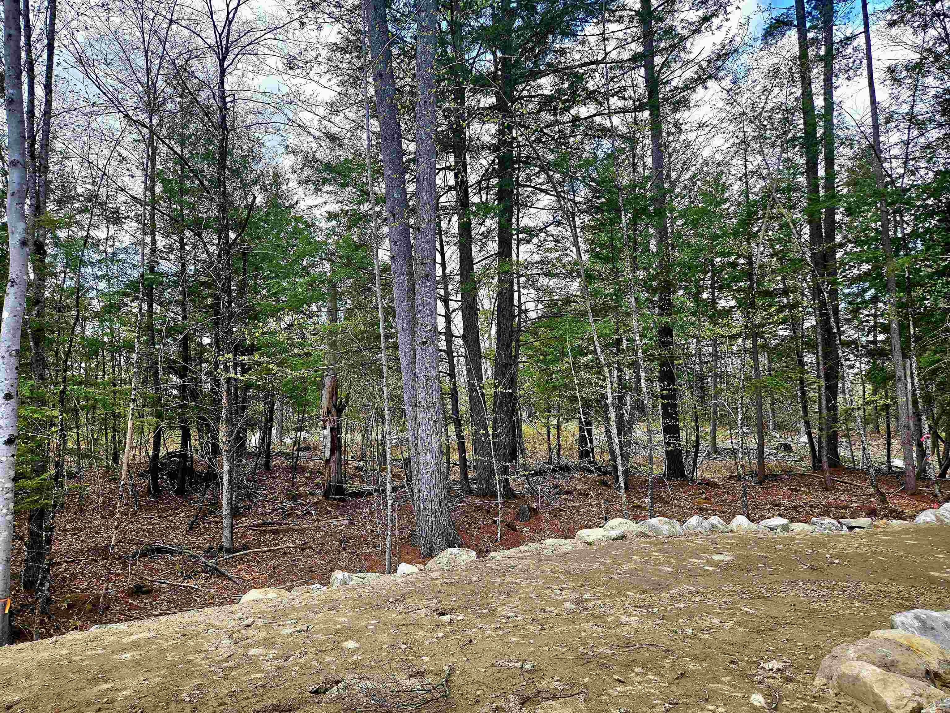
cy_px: 356
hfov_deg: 73.9
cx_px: 475
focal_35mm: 23
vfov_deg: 58.9
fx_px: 631
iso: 25
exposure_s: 1/625
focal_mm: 5.4
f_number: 1.8
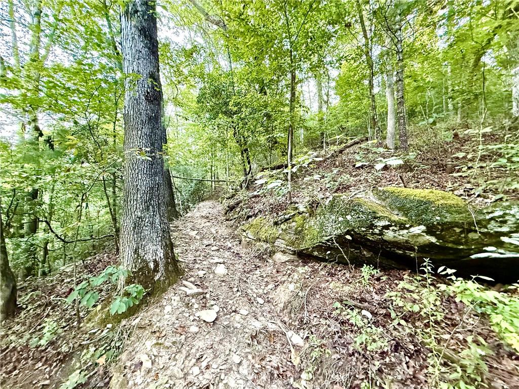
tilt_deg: +4.4
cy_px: 194
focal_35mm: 14
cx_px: 260
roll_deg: -1.9
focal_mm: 2.22
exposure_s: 1/60
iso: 800
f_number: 2.2
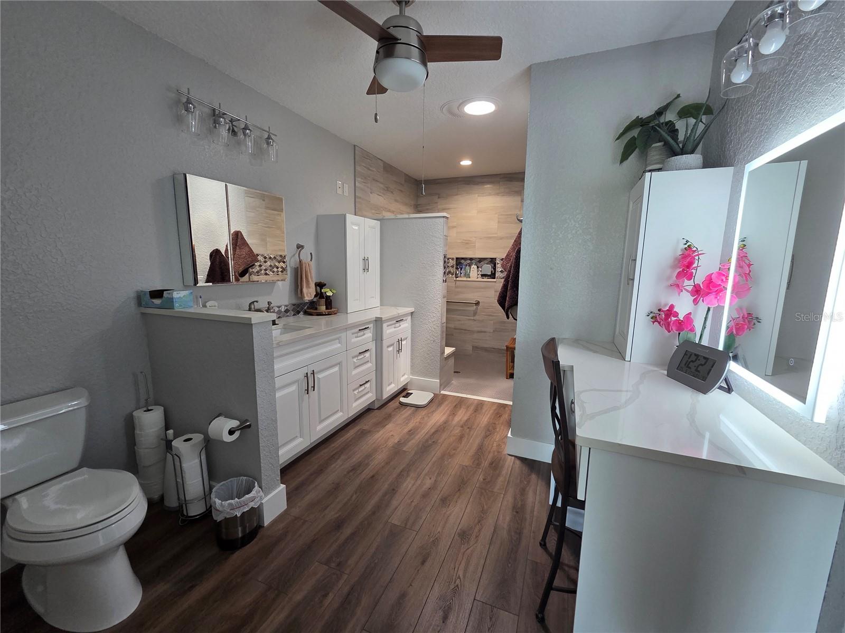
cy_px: 316
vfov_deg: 89.9
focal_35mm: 13
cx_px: 422
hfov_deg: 106.2
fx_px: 317
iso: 160
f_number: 2.2
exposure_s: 1/60
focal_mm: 2.2
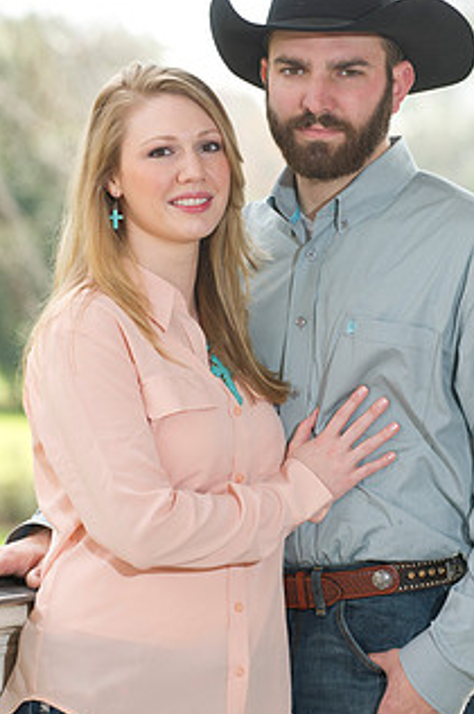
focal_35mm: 192
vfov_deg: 10.7
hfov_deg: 7.1
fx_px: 3800
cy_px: 366
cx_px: 272
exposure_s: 1/250
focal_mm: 135
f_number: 3.5
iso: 250
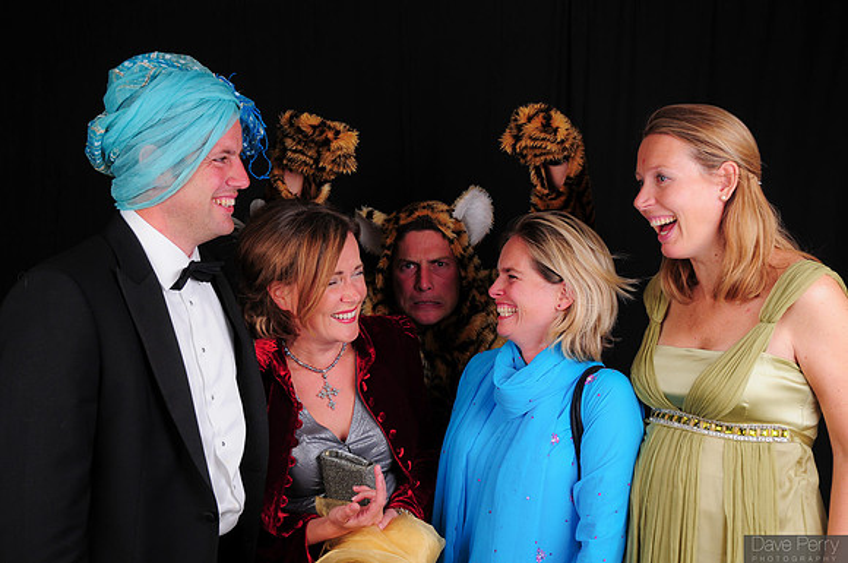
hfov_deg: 45.0
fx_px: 1023
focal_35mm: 44
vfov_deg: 30.8
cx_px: 424
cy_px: 282
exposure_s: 1/125
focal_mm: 29
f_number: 8
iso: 200
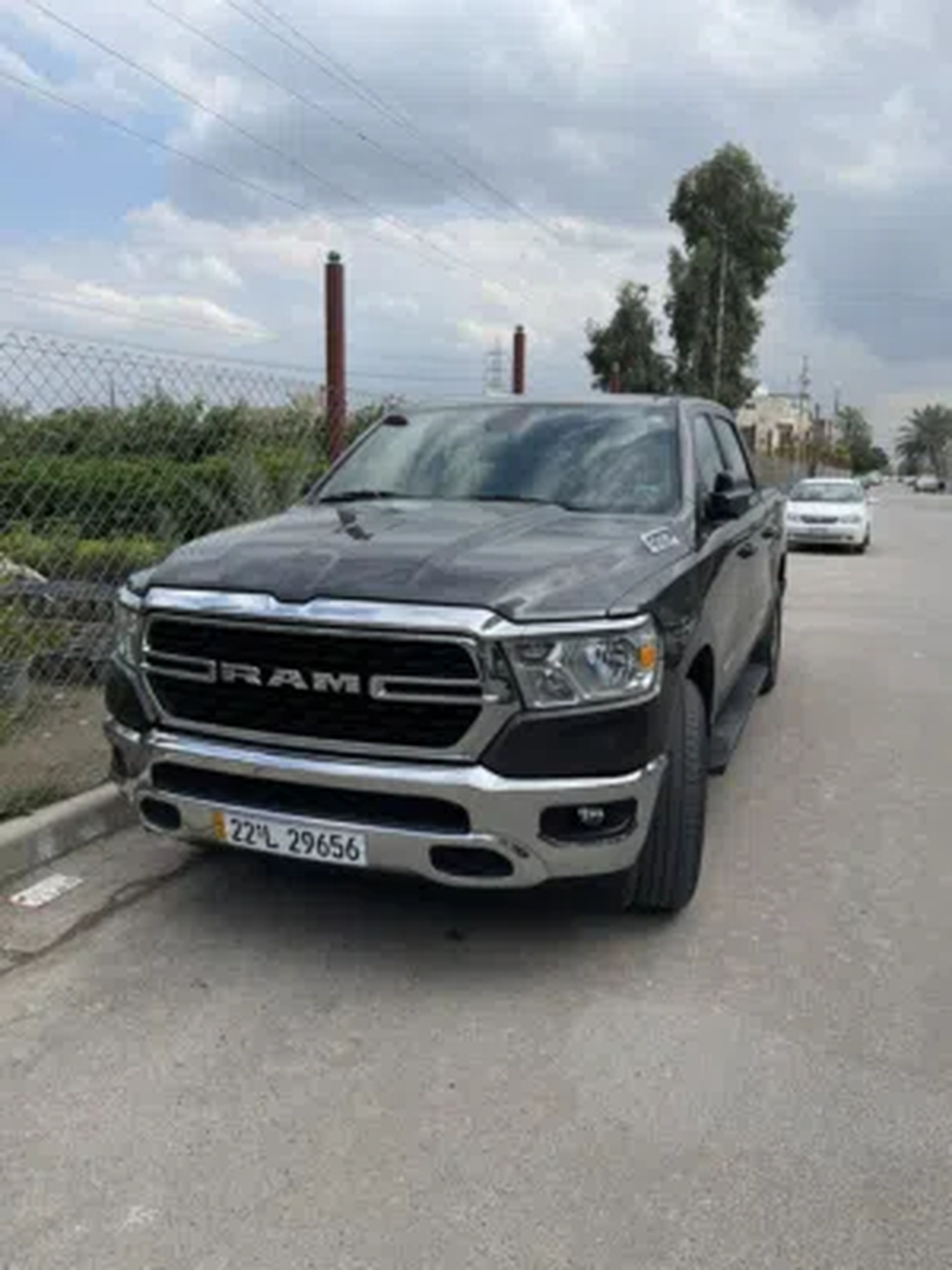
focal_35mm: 25
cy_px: 635
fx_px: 917
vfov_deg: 69.4
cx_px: 476
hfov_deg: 54.9
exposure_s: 1/3003
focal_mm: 5.1
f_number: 1.6
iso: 32
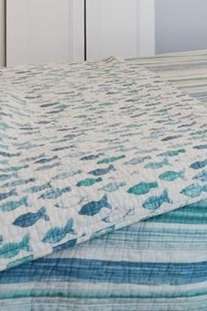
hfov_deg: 15.7
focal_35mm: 69
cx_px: 411
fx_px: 595
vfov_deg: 26.7
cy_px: -35
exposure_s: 1/500
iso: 2000
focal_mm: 16.5
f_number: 7.1
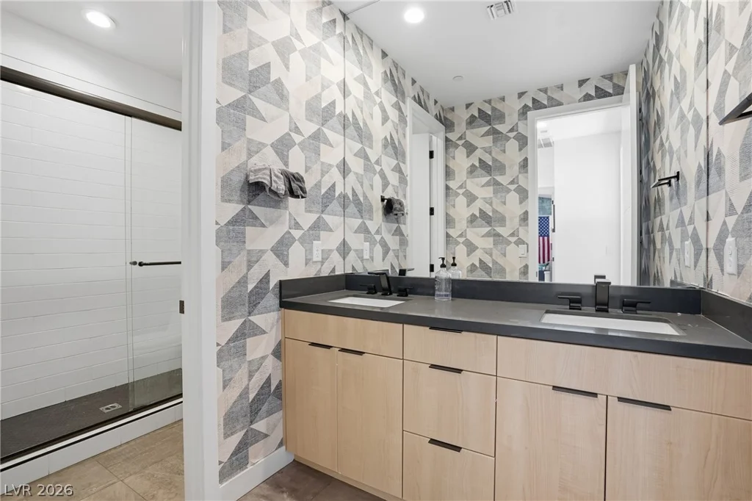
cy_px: 250
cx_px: 376
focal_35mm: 16
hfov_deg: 96.8
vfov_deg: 73.7
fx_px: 334
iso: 1000
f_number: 9
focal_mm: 16
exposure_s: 1/60
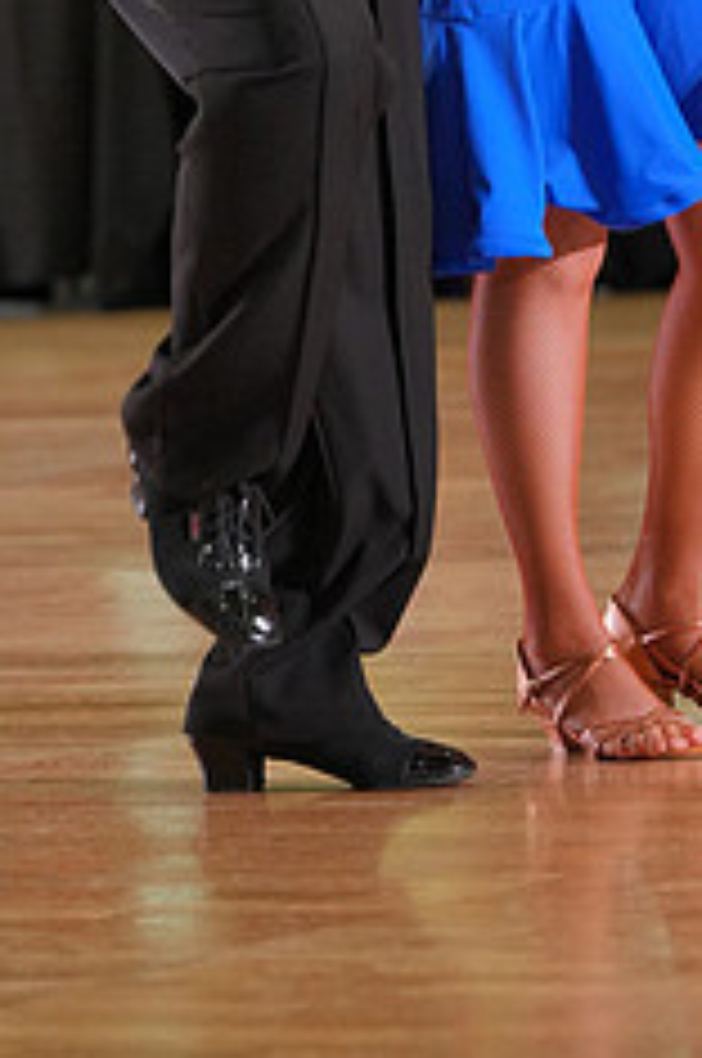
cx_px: 461
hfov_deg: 3.7
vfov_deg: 5.6
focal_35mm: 366
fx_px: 10736
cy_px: -176
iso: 2000
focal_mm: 148
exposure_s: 1/400
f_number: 4
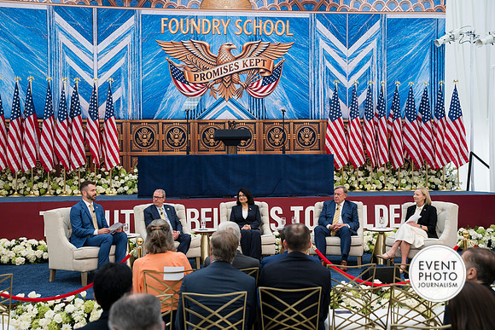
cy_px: 165
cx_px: 248
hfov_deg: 47.4
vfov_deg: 32.6
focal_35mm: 41
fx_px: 564
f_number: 3.5
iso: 360
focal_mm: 41
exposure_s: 1/250
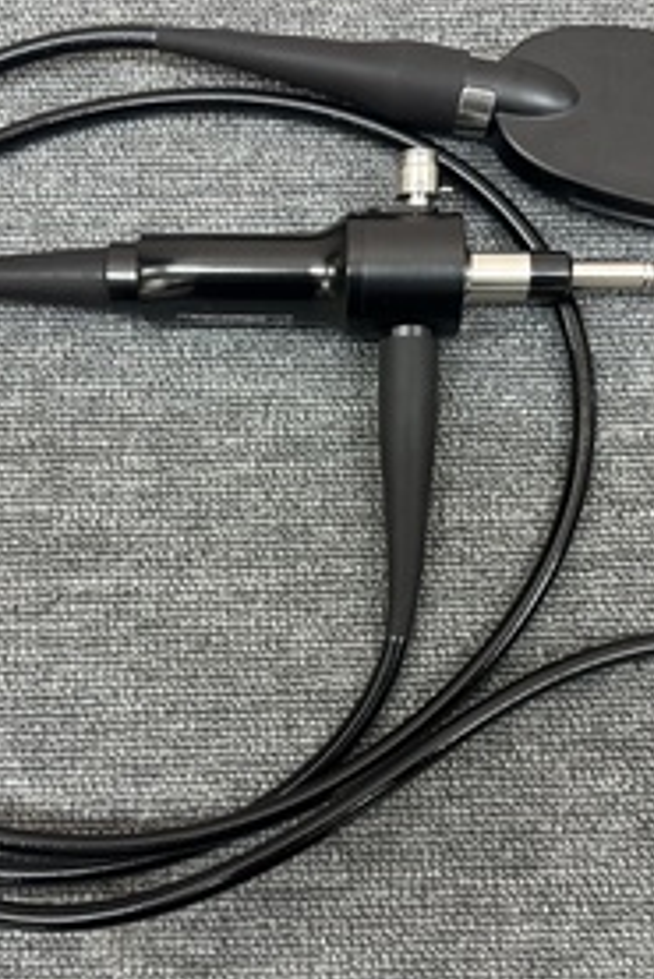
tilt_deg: -83.0
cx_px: 336
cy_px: 502
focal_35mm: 36
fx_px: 980
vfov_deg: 53.1
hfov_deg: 36.9
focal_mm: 6.86
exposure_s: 1/60
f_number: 1.78
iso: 125
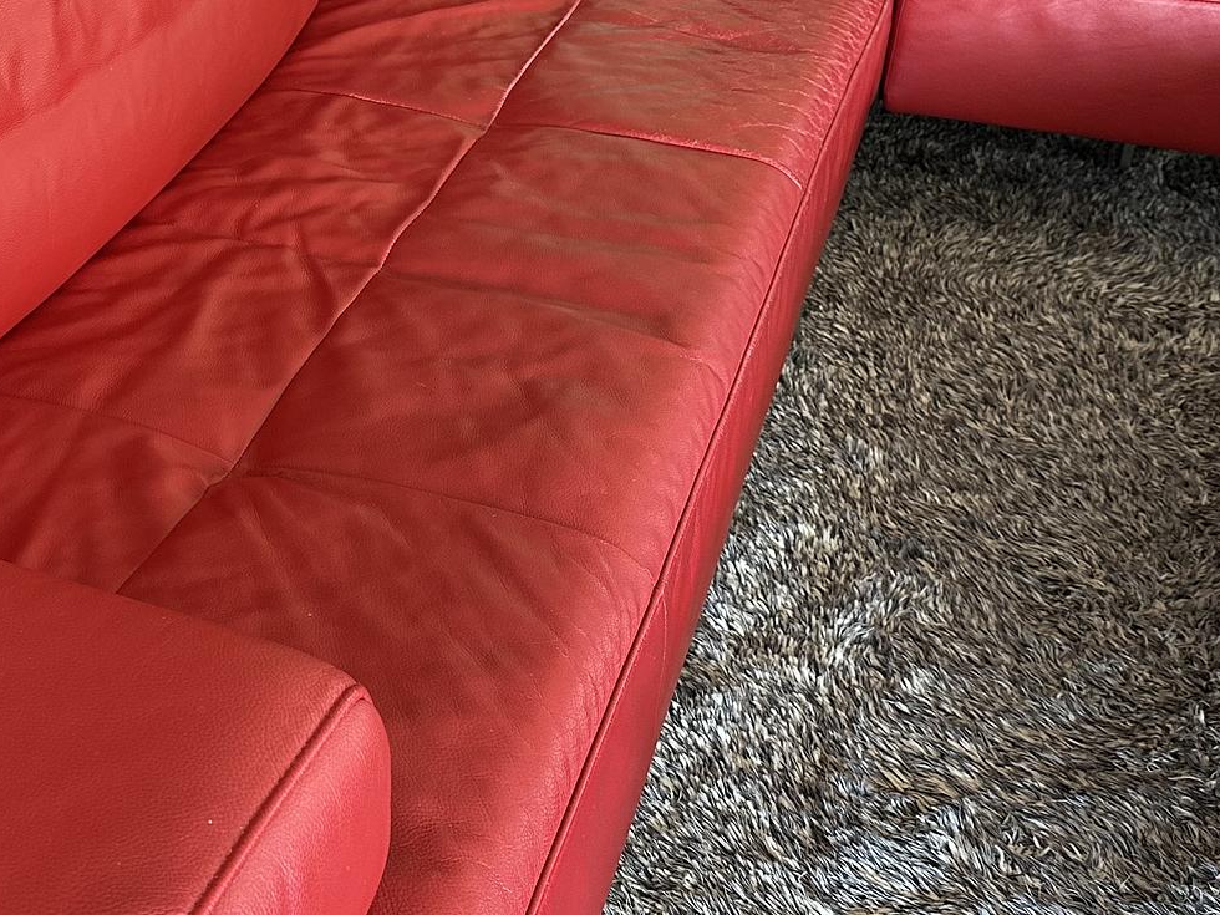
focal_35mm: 49
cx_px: 331
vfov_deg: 29.3
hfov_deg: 38.1
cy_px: 256
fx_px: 1727
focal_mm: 6.86
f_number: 1.78
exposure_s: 1/60
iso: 320
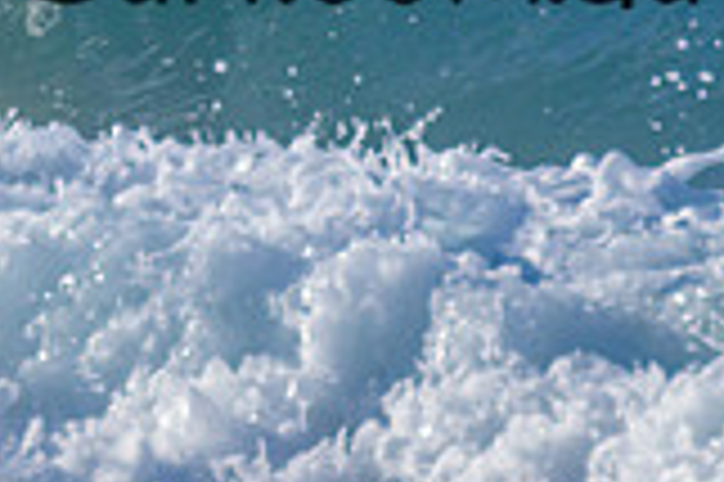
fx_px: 79457
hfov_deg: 0.5
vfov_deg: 0.3
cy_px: -327
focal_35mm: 3955
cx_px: -236
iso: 720
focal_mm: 800
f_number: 11
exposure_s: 1/2000
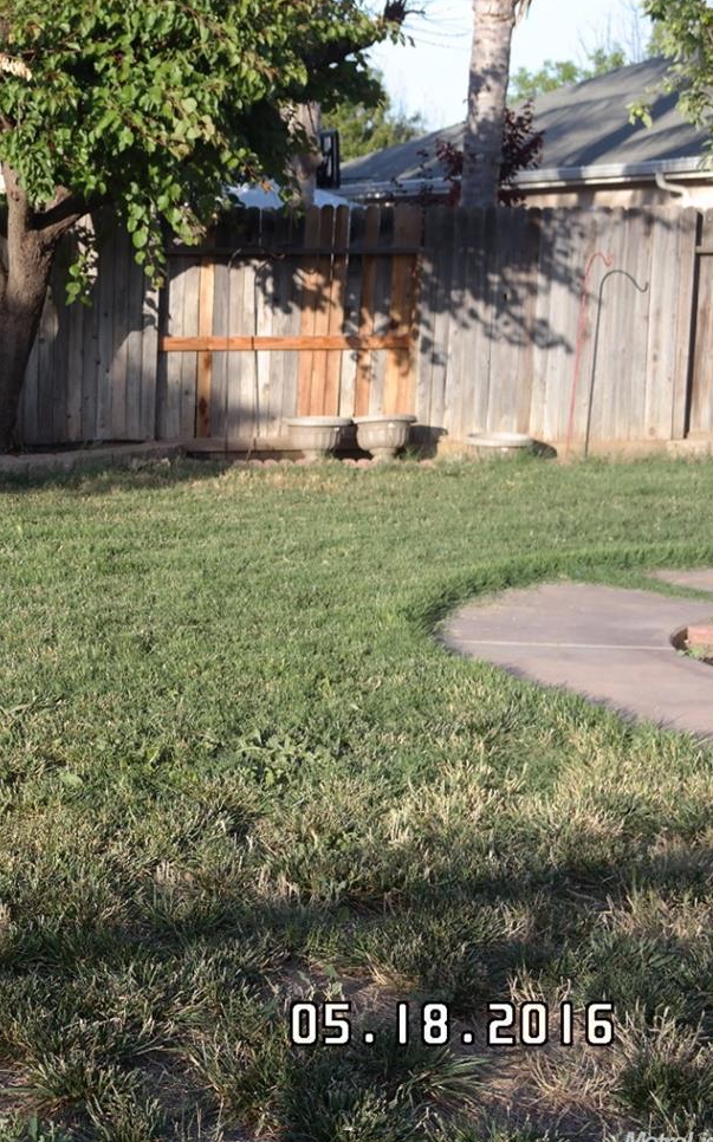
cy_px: 564
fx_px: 1774
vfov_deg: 35.7
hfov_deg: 21.1
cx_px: -145
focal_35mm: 57
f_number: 5
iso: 100
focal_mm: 24
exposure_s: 1/160
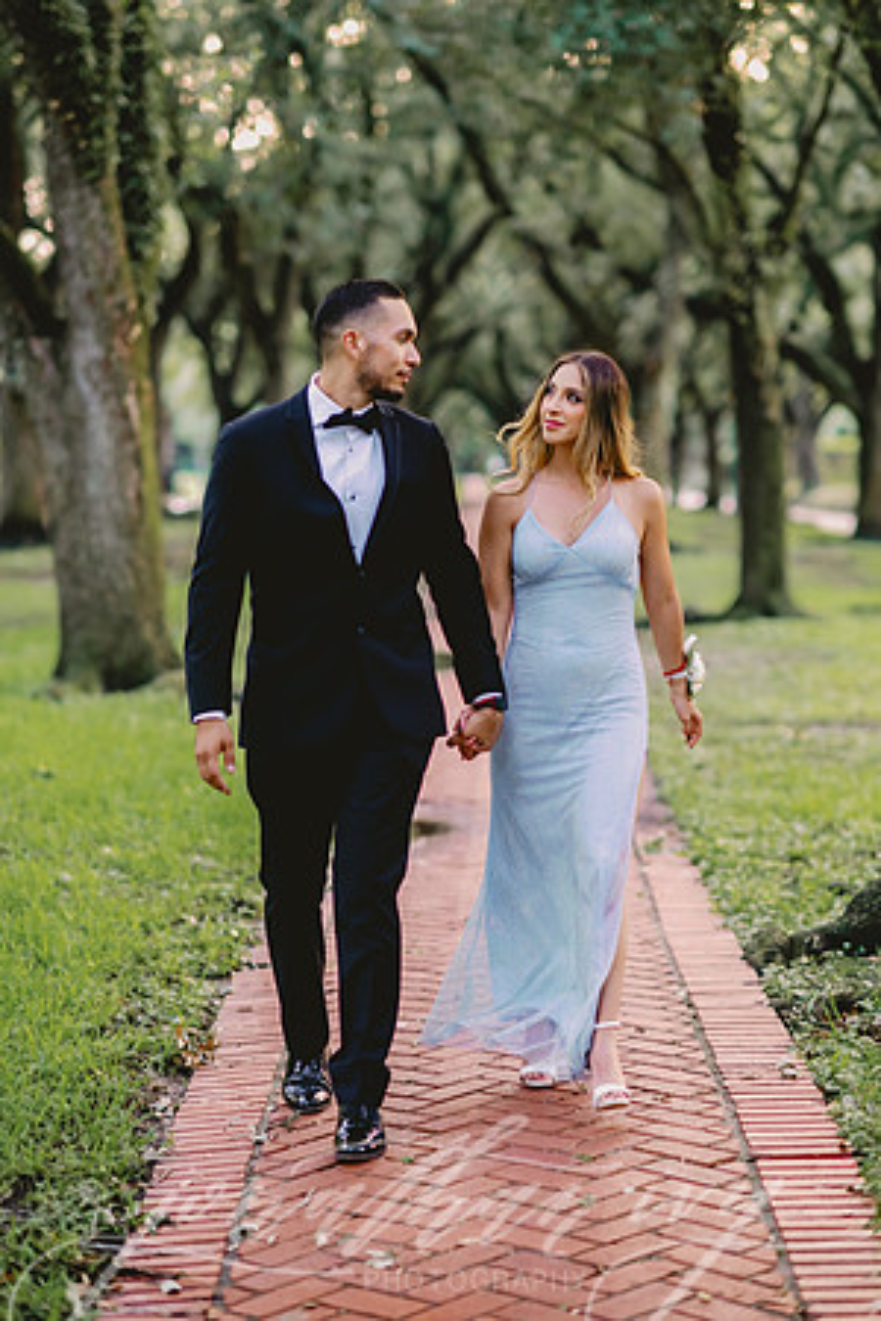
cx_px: 440
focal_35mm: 85
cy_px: 660
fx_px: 3120
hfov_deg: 16.1
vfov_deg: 23.9
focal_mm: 85
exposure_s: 1/250
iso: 1250
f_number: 2
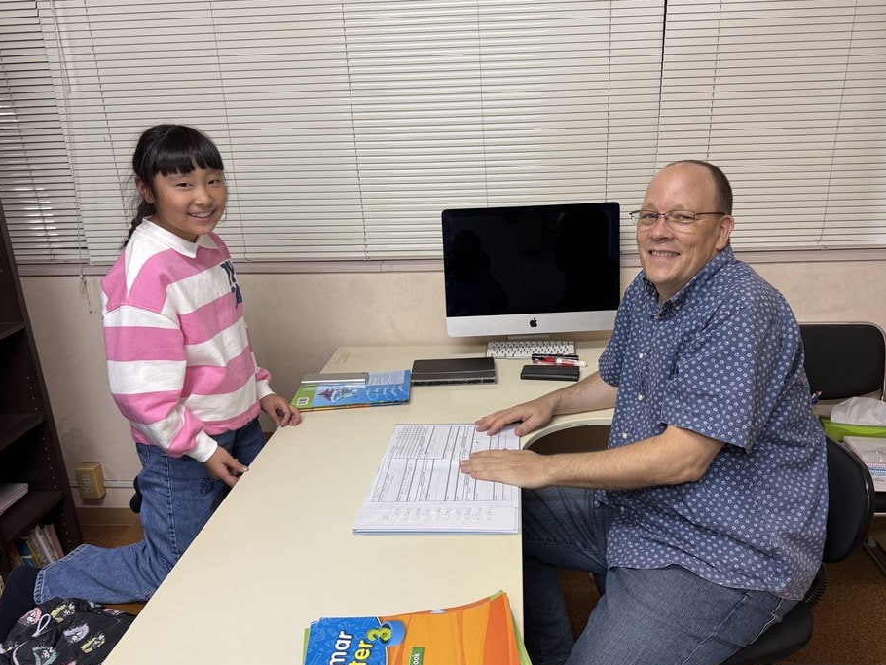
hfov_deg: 65.2
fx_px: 691
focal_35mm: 27
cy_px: 352
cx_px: 479
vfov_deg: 51.3
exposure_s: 1/60
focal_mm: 6.76
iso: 100
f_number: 1.78
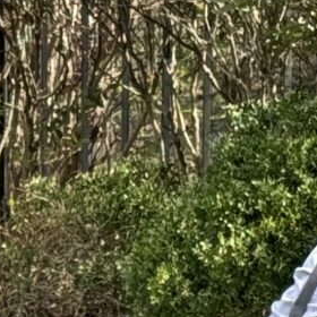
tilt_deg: -6.9
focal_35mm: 310
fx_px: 3212
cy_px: 602
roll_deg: -0.8
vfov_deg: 5.5
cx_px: -101
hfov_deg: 5.6
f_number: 1.78
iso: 64
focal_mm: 6.76
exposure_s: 1/399
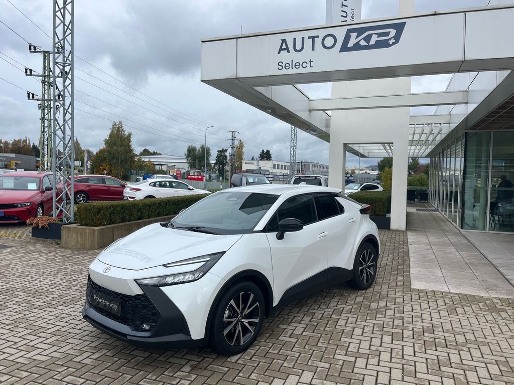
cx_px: 257
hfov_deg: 67.3
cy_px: 192
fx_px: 386
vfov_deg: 53.1
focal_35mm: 26
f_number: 1.6
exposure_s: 1/1776
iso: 50
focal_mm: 5.1
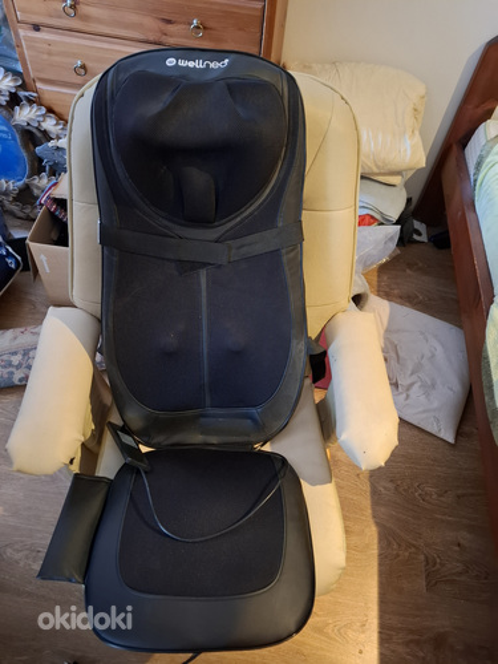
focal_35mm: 23
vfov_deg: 73.9
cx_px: 249
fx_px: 441
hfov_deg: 58.9
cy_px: 332
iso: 640
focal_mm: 5.54
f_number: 1.8
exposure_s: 1/25
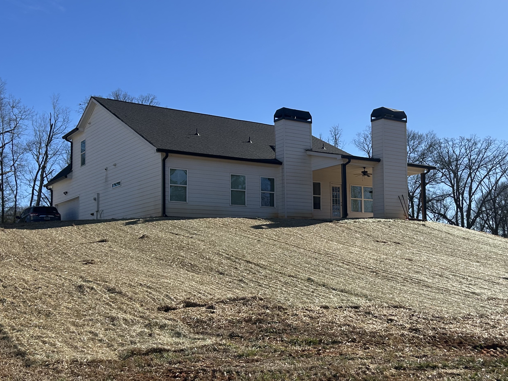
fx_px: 616
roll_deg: +1.2
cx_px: 307
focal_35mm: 42
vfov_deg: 34.3
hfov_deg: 44.5
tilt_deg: +5.0
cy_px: 212
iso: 50
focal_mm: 5.7
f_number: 1.5
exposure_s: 1/5882
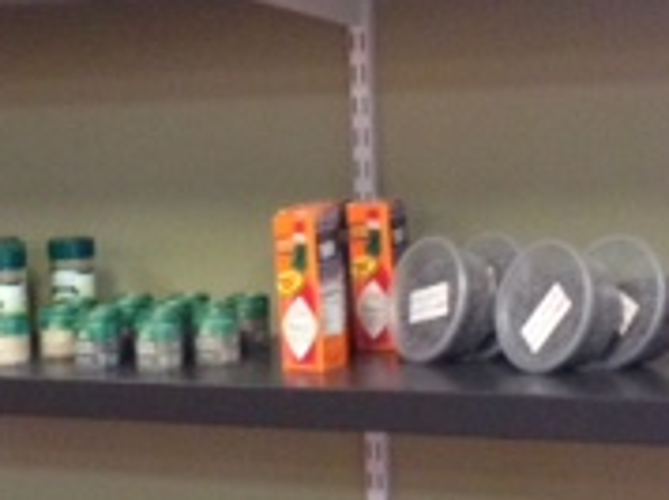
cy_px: 312
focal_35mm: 126
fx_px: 2432
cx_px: 184
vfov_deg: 11.7
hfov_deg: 15.6
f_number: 2.4
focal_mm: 4.28
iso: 250
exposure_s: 1/20
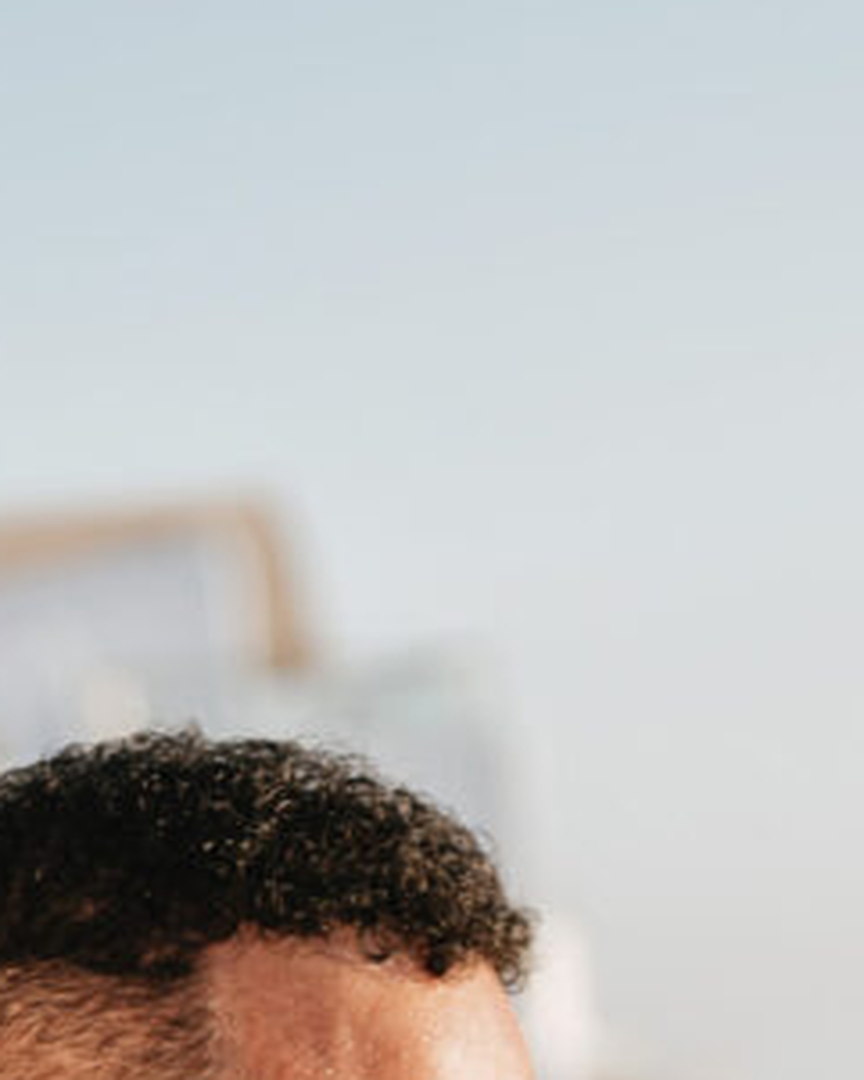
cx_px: 409
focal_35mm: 252
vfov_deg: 7.6
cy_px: 1446
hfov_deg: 6.1
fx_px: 8051
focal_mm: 70
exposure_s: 1/800
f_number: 4
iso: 100
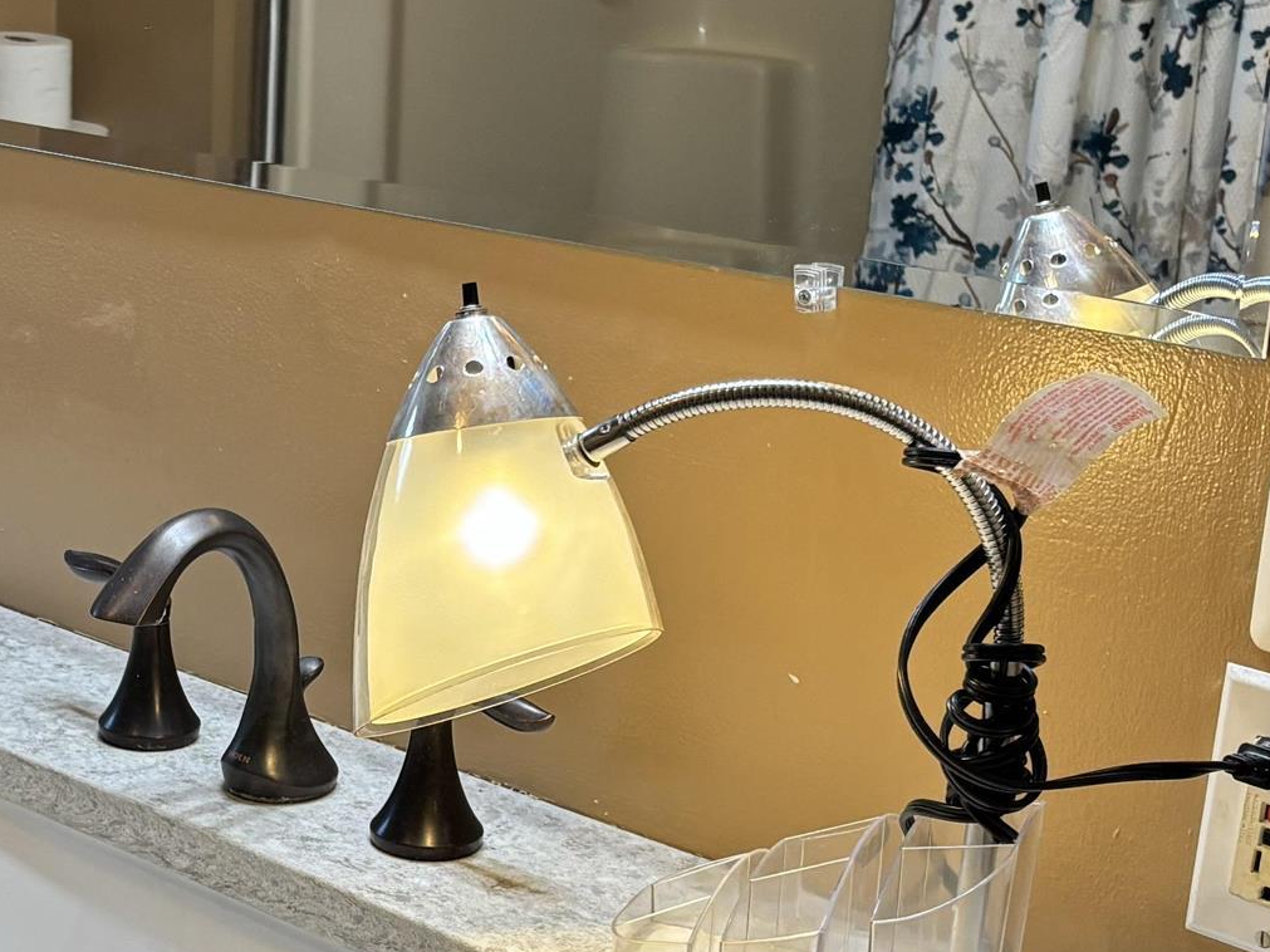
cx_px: 134
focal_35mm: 79
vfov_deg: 18.5
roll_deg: +0.1
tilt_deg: -20.7
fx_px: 2898
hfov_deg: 24.1
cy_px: 765
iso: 80
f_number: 1.6
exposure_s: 1/60
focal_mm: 5.96
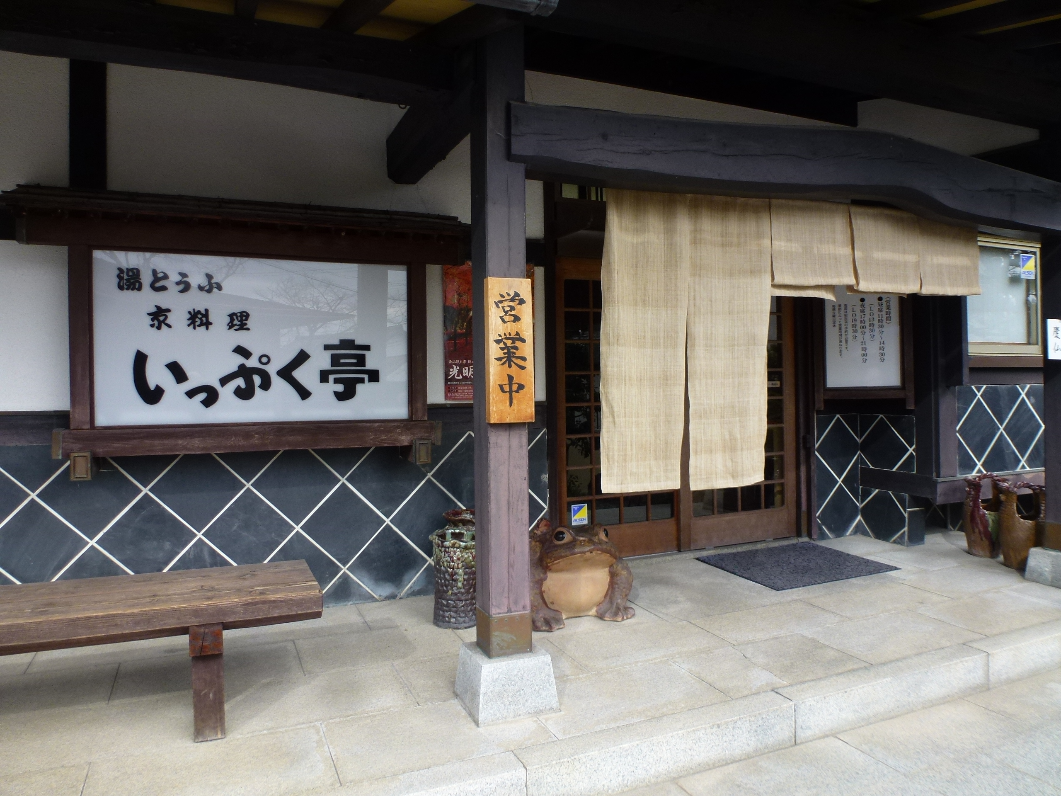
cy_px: 398
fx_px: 736
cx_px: 530
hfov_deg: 71.6
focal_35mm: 24
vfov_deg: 56.8
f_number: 3.3
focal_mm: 4.3
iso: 100
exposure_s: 1/125
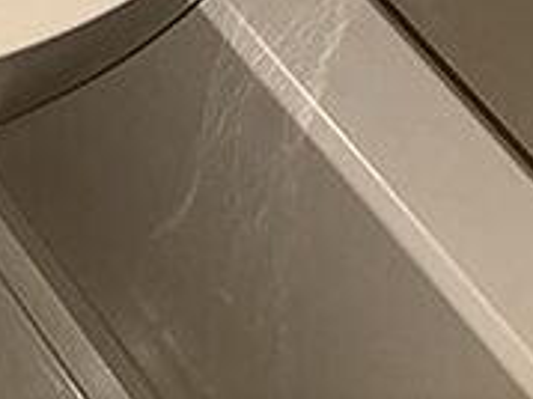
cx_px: -351
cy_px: -313
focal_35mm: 93
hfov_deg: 17.9
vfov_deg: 14.1
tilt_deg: -57.2
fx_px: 1431
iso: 64
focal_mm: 5.96
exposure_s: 1/4
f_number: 1.6
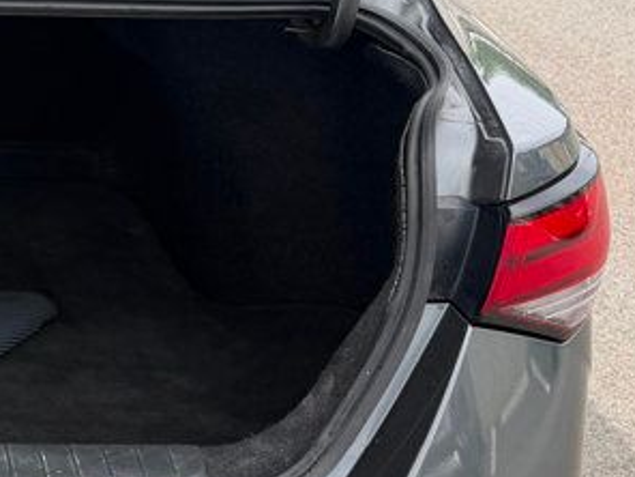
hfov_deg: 21.6
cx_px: -159
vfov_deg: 17.6
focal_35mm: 83
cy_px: 88
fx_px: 1523
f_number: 1.78
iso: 80
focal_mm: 6.76
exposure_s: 1/1106
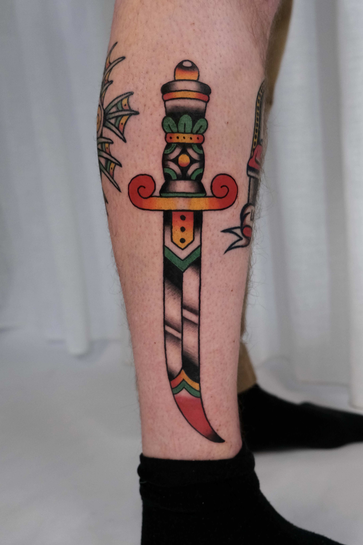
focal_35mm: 33
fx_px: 499
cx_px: 185
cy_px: 279
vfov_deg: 57.2
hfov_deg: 40.0
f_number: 2.8
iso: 1600
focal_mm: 19.6
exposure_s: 1/125
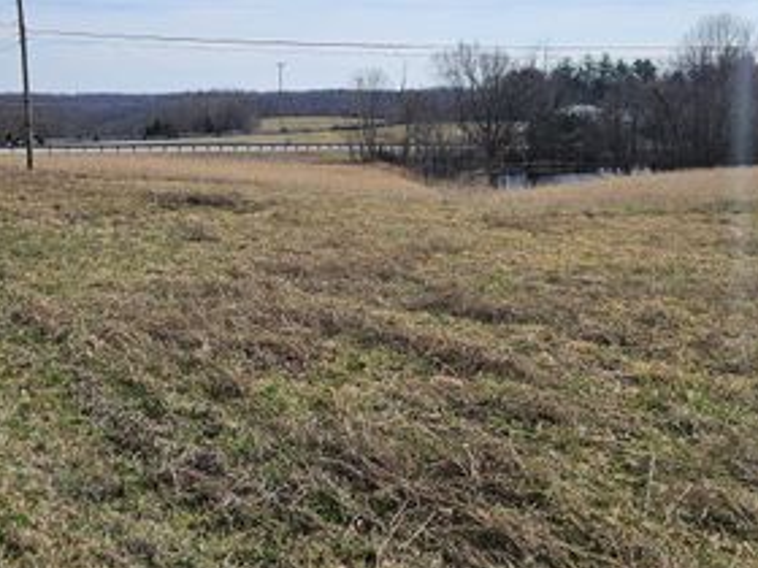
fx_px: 898
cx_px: 303
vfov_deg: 34.5
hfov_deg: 45.5
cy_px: 156
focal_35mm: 41
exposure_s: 1/3809
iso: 25
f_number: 1.8
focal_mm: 5.4
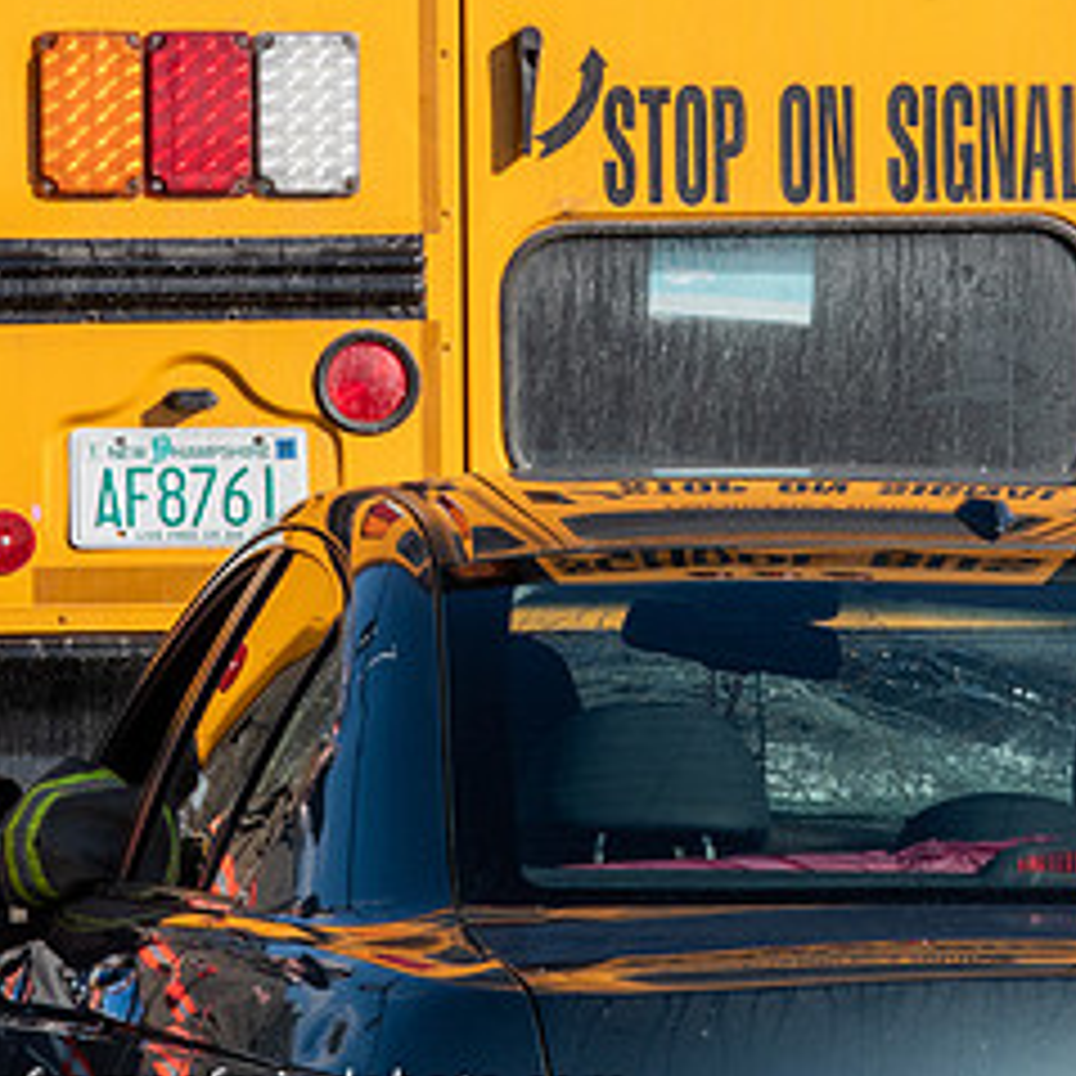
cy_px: 257
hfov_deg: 8.4
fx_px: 7315
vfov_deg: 8.4
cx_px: 471
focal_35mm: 208
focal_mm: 56
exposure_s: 1/200
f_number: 16
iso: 400
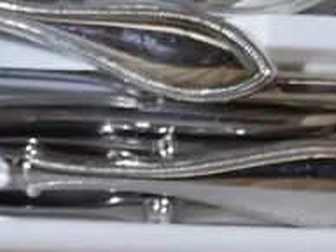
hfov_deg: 9.7
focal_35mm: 203
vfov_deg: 7.0
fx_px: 1970
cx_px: 26
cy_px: -308
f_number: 4.1
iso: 400
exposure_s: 1/60
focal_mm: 19
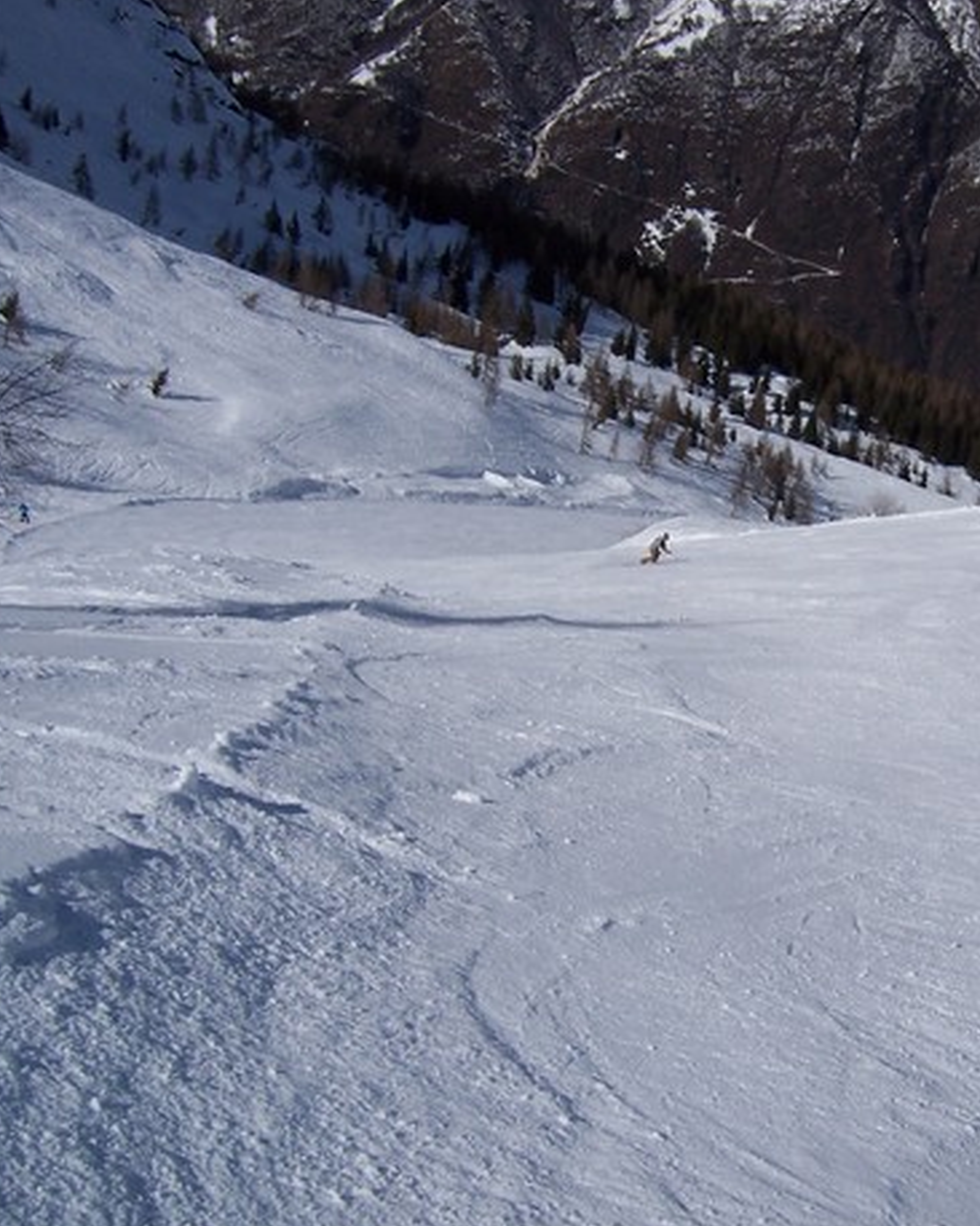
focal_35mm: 45
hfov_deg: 32.6
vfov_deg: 41.2
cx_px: 771
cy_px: 592
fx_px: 1633
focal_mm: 5.5
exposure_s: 1/2000
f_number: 5.6
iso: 80
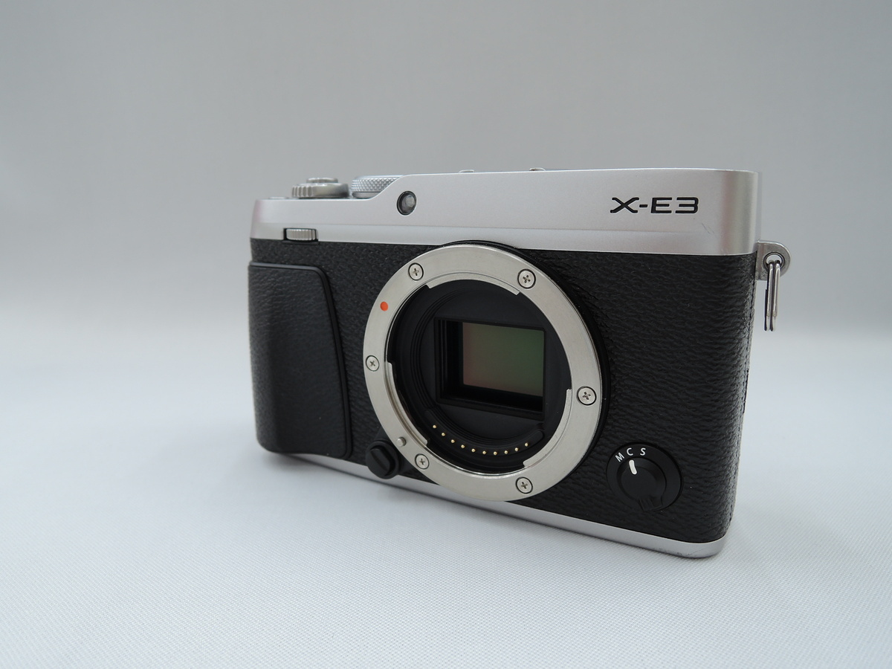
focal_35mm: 24
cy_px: 334
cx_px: 446
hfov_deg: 71.6
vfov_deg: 56.8
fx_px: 618
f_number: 2.8
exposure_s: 1/40
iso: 80
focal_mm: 5.1
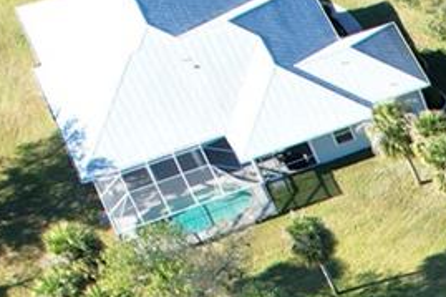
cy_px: 826
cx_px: 1050
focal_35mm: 131
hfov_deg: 12.5
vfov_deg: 8.9
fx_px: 1622
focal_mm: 8.38
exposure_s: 1/725
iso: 100
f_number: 2.8
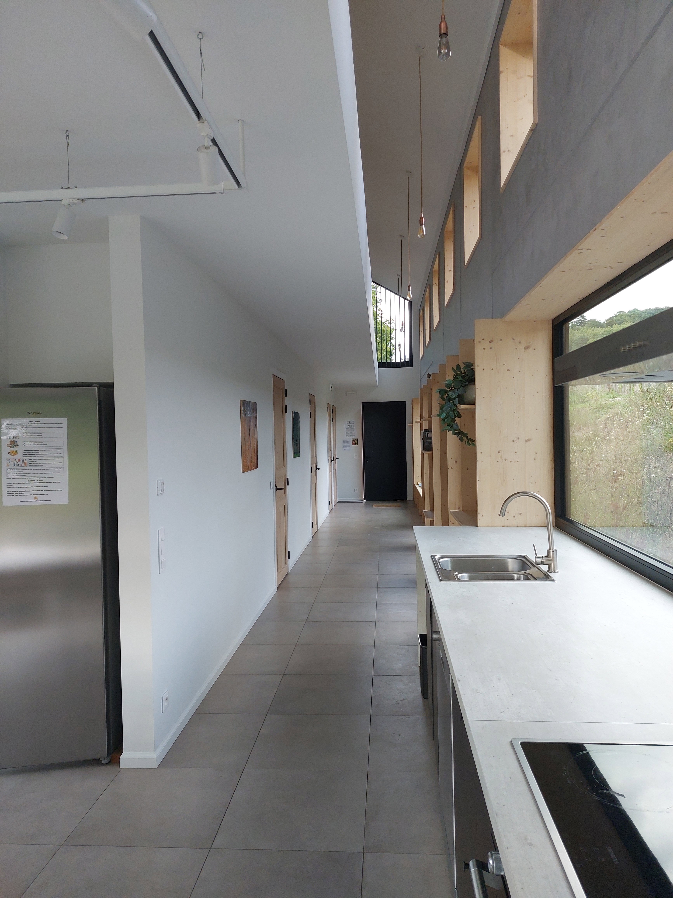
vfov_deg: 69.4
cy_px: 449
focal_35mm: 25
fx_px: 648
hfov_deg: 54.9
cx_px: 336
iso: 100
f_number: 1.8
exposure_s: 1/100
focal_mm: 5.23
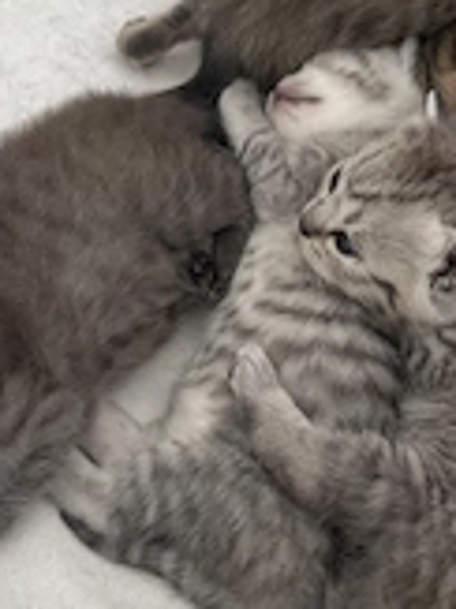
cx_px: 254
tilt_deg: -61.4
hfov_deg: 24.8
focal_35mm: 59
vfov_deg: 32.6
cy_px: 250
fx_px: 1038
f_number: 1.78
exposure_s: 1/121
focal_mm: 6.76
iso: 125
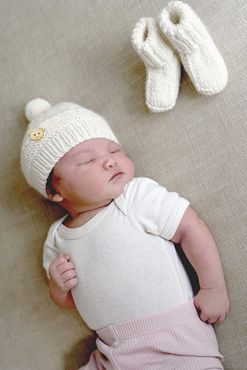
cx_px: 124
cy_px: 185
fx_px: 576
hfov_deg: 24.2
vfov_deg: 35.6
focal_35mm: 56
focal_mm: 56
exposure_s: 1/125
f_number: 5
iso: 100
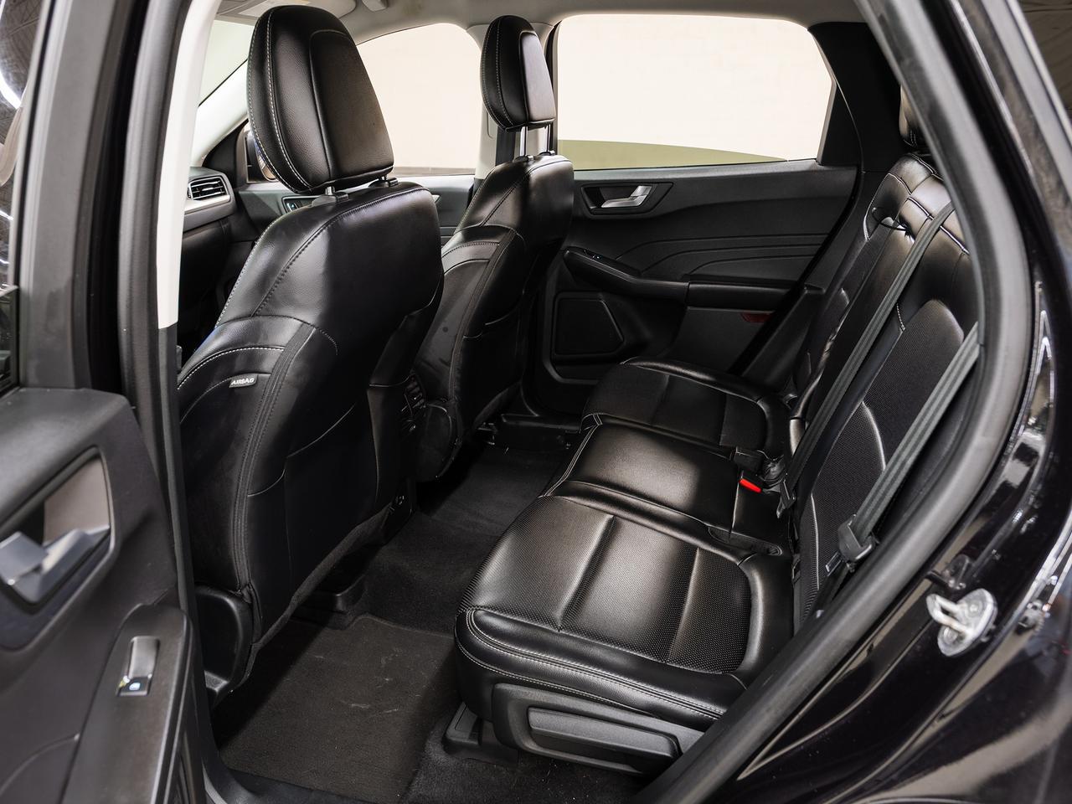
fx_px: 804
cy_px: 402
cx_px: 536
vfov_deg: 53.1
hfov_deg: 67.4
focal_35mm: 26
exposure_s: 1.3
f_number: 5.6
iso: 100
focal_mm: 24
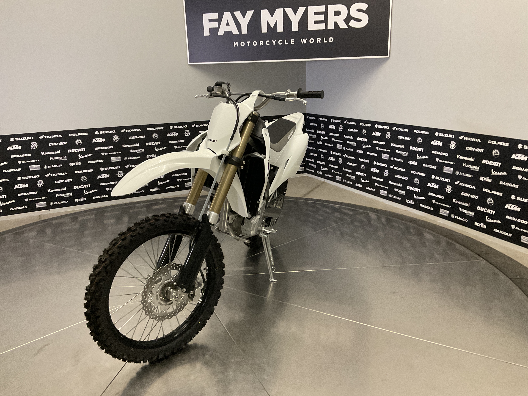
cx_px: 264
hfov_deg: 61.7
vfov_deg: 48.2
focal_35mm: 29
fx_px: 442
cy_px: 198
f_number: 1.8
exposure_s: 1/60
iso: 200
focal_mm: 3
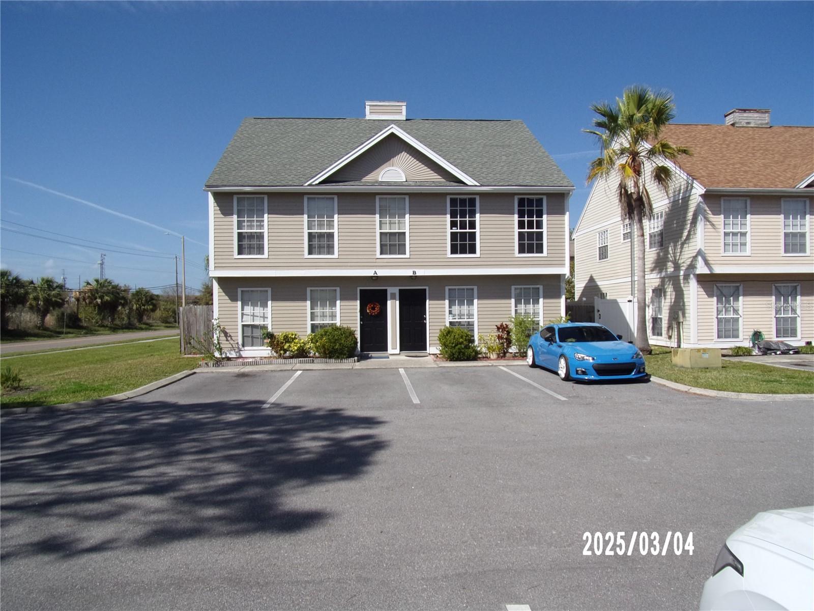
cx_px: 407
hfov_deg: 71.6
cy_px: 306
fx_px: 564
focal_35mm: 24
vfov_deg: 56.8
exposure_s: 1/150
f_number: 10.8
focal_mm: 4.3
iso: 80
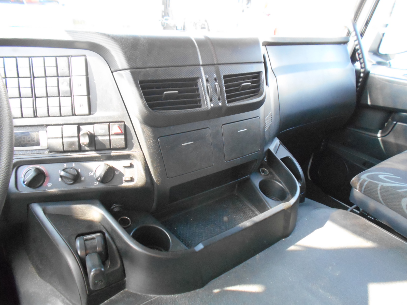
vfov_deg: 53.1
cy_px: 152
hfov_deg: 67.3
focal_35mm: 26
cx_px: 204
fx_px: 306
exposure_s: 1/160
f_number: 3.2
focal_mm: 4.6
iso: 800
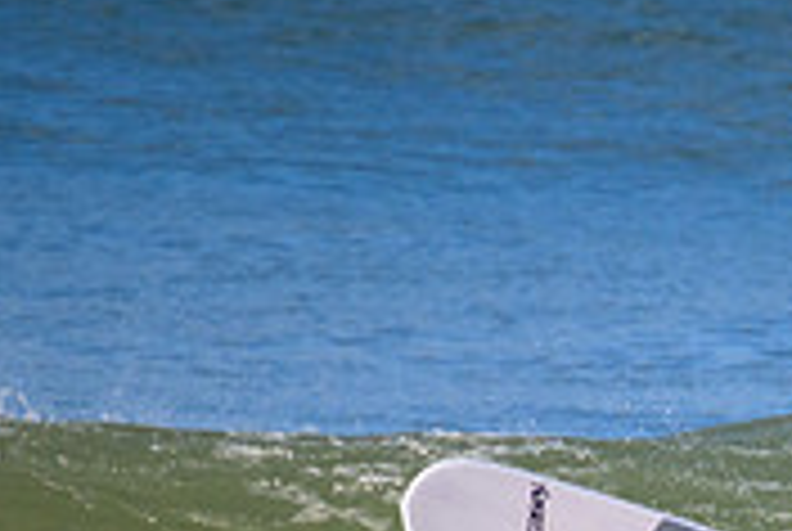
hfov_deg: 0.8
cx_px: 1120
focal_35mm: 2634
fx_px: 58045
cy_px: 655
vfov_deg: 0.5
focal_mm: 800
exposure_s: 1/2000
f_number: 11
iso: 1100
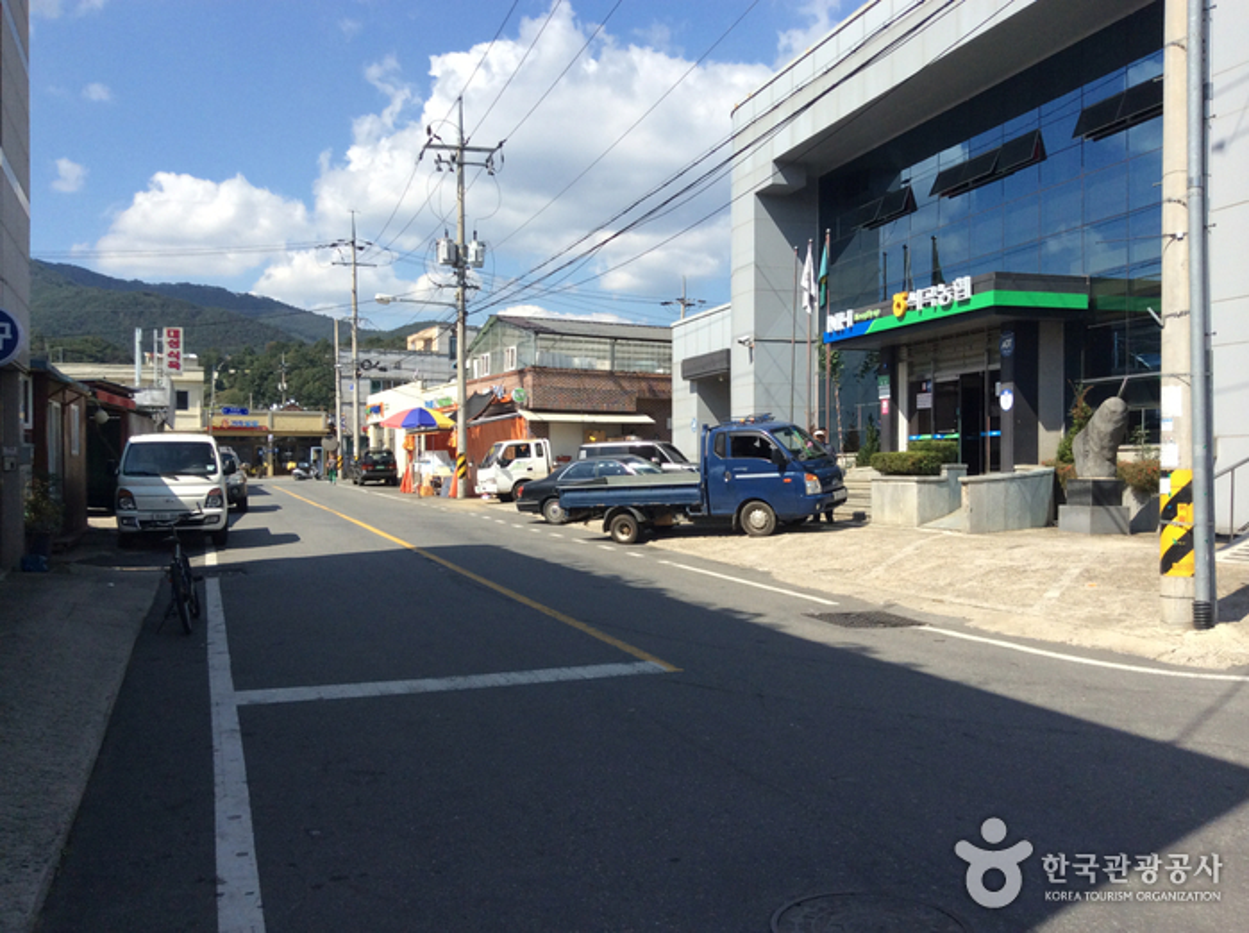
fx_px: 1189
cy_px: 466
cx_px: 624
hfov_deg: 55.4
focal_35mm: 33
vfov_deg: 42.8
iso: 32
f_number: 2.4
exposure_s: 1/1431
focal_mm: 3.3
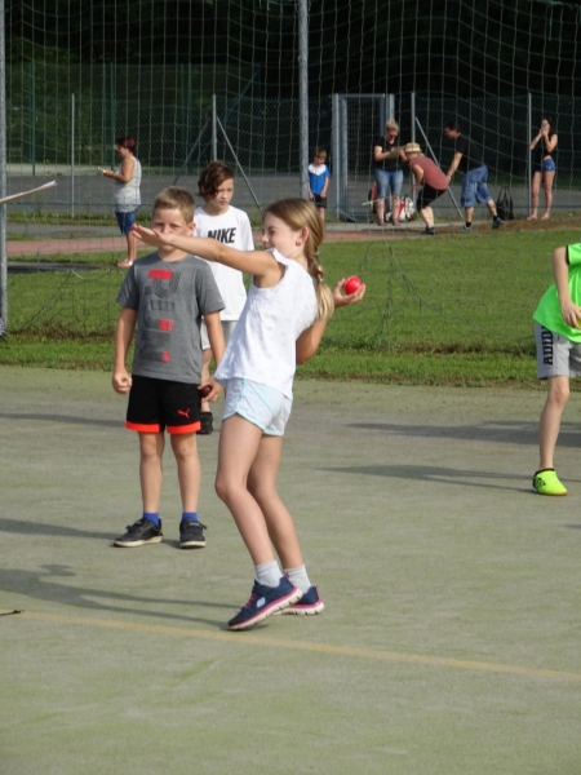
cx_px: 290
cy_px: 388
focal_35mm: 159
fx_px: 3558
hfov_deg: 9.3
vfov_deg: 12.4
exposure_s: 1/320
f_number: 5.6
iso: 80
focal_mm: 27.16
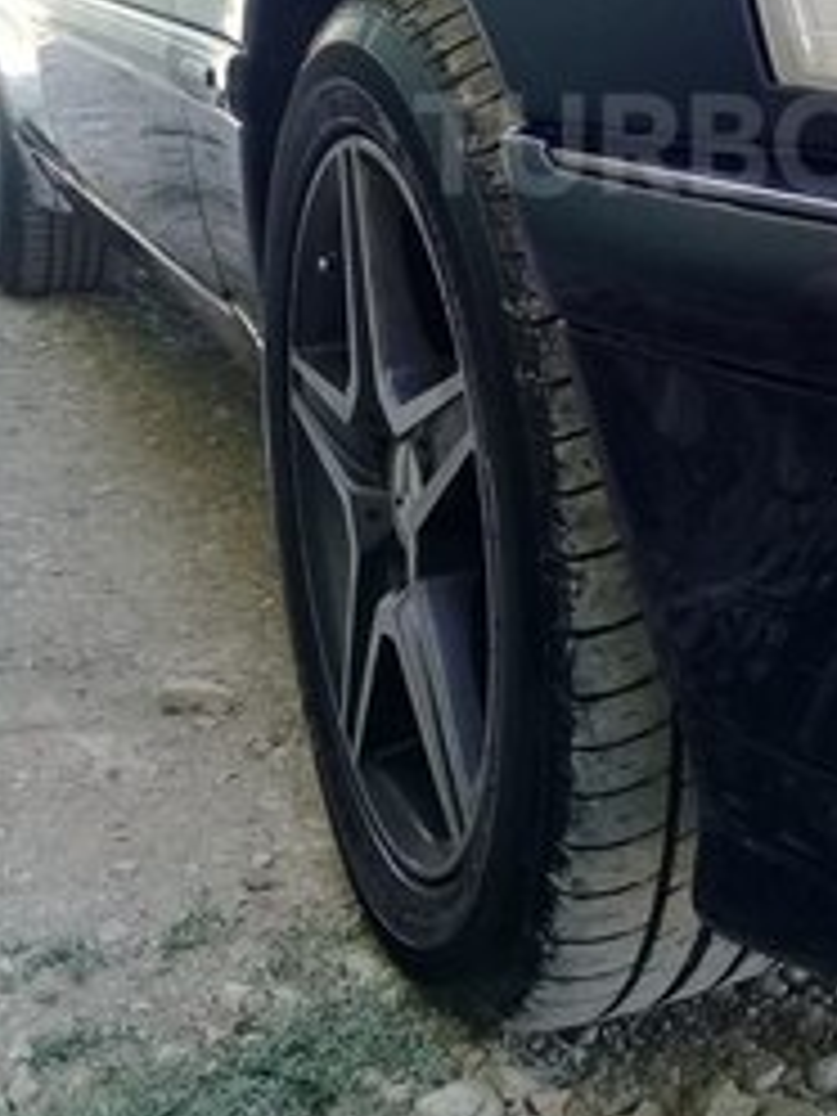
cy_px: 144
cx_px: 760
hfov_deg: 23.0
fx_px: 1999
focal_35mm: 62
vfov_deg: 30.1
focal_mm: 3.3
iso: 64
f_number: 2.2
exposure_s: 1/101
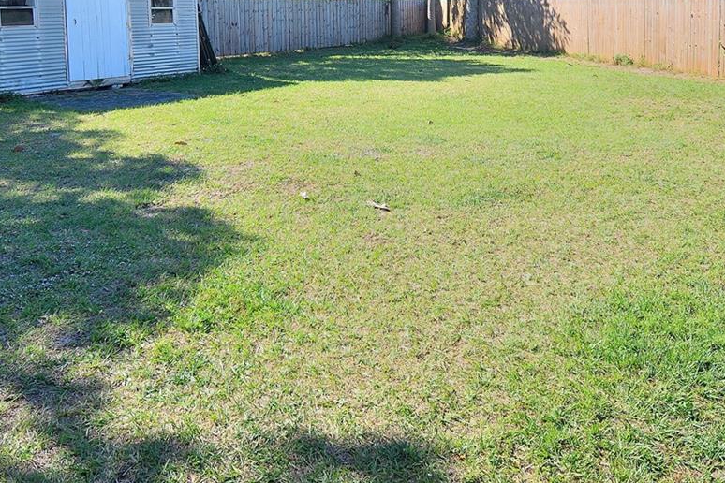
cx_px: 375
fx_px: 624
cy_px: 69
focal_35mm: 31
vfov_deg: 39.9
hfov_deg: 60.3
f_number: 4.5
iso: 200
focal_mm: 10
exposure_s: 1/320
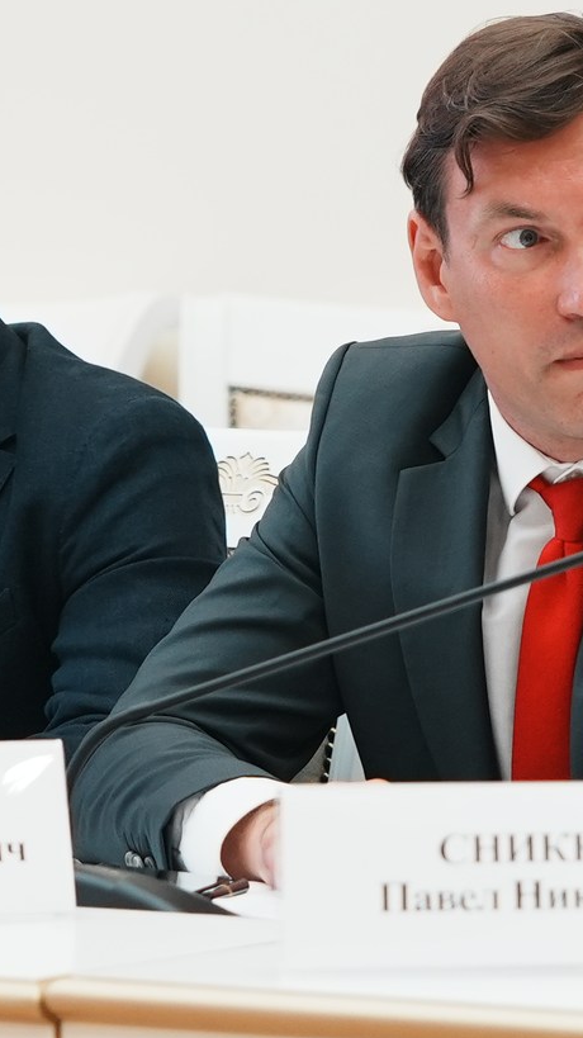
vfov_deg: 6.3
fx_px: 9465
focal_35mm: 344
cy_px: 258
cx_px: 542
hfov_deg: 3.5
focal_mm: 70
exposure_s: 1/100
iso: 500
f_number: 2.8
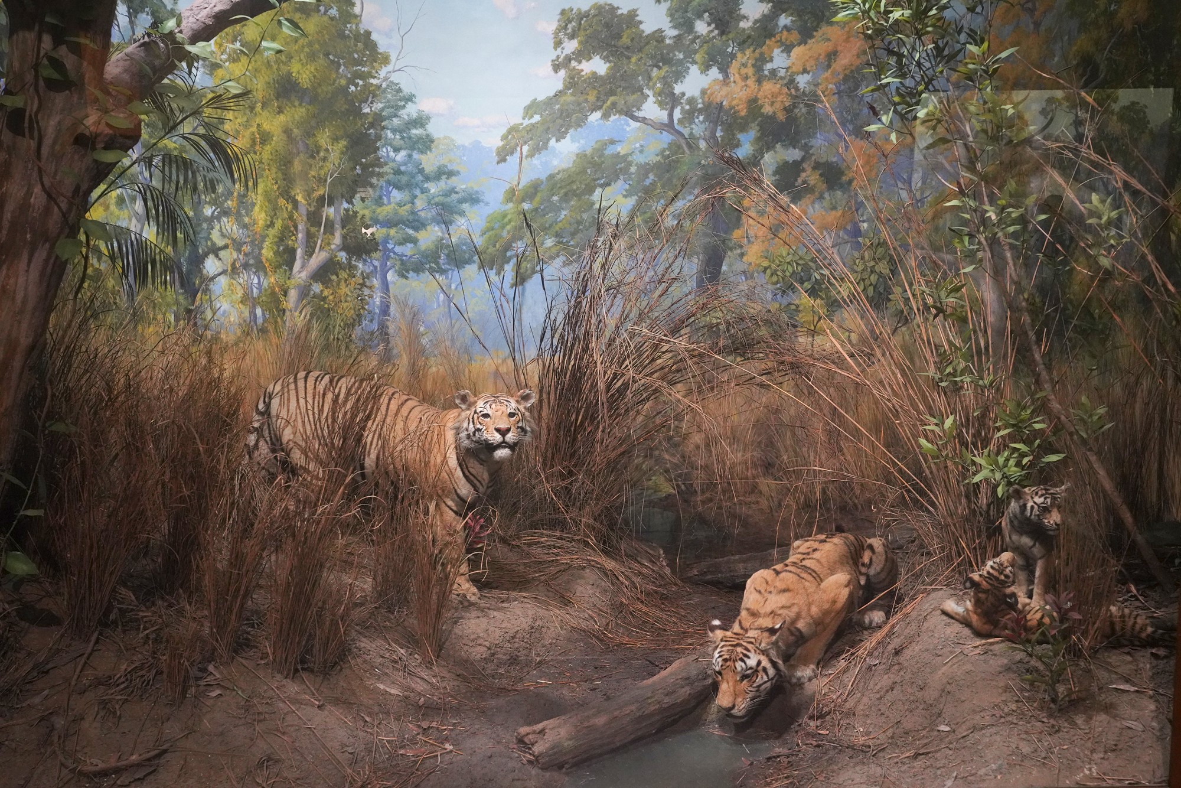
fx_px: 1083
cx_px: 590
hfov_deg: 57.2
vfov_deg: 40.0
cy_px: 394
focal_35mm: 33
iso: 6400
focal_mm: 33
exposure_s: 1/80
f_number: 5
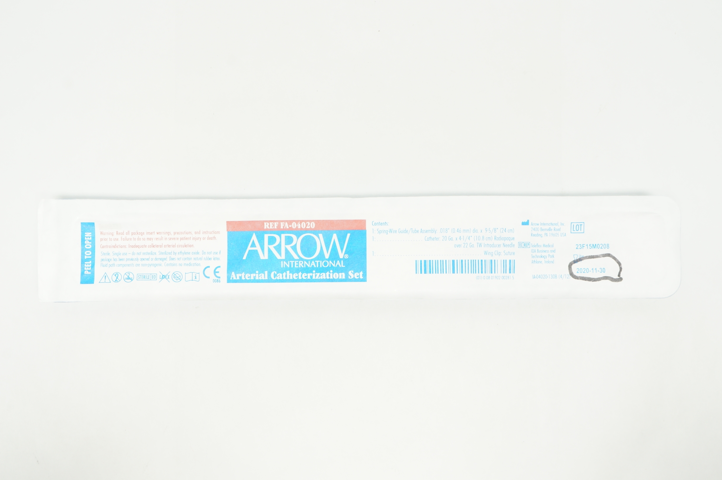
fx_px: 631
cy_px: 240
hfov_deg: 59.5
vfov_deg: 41.6
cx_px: 361
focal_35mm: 32
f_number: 10
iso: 400
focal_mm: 21
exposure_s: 1/15
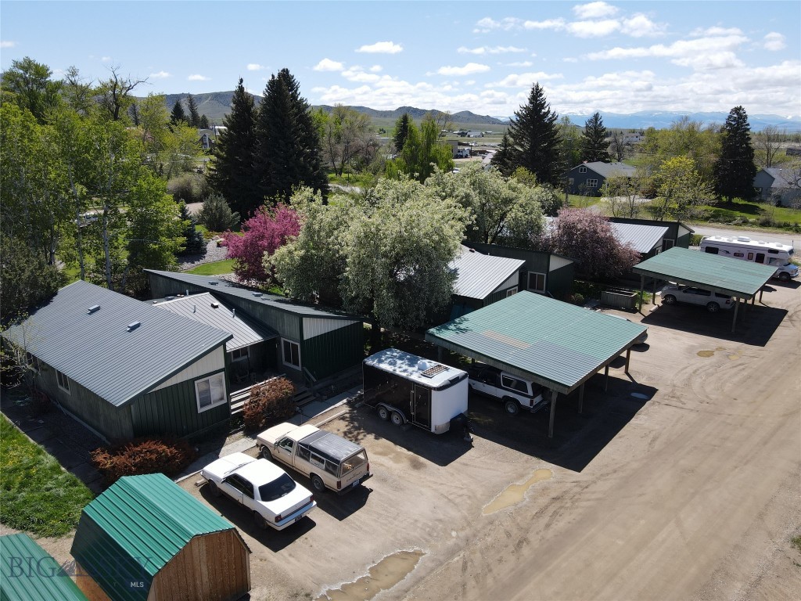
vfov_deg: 56.8
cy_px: 300
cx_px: 400
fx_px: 555
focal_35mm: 24
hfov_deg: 71.6
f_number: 2.8
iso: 100
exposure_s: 1/725
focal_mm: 4.5
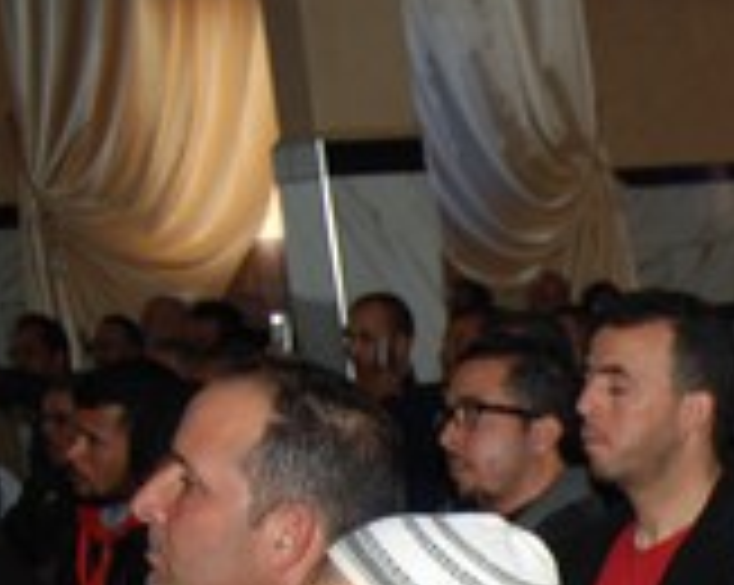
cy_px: 945
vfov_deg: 11.9
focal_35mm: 122
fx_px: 2647
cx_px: 1148
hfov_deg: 14.6
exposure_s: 1/60
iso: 200
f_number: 4
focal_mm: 22
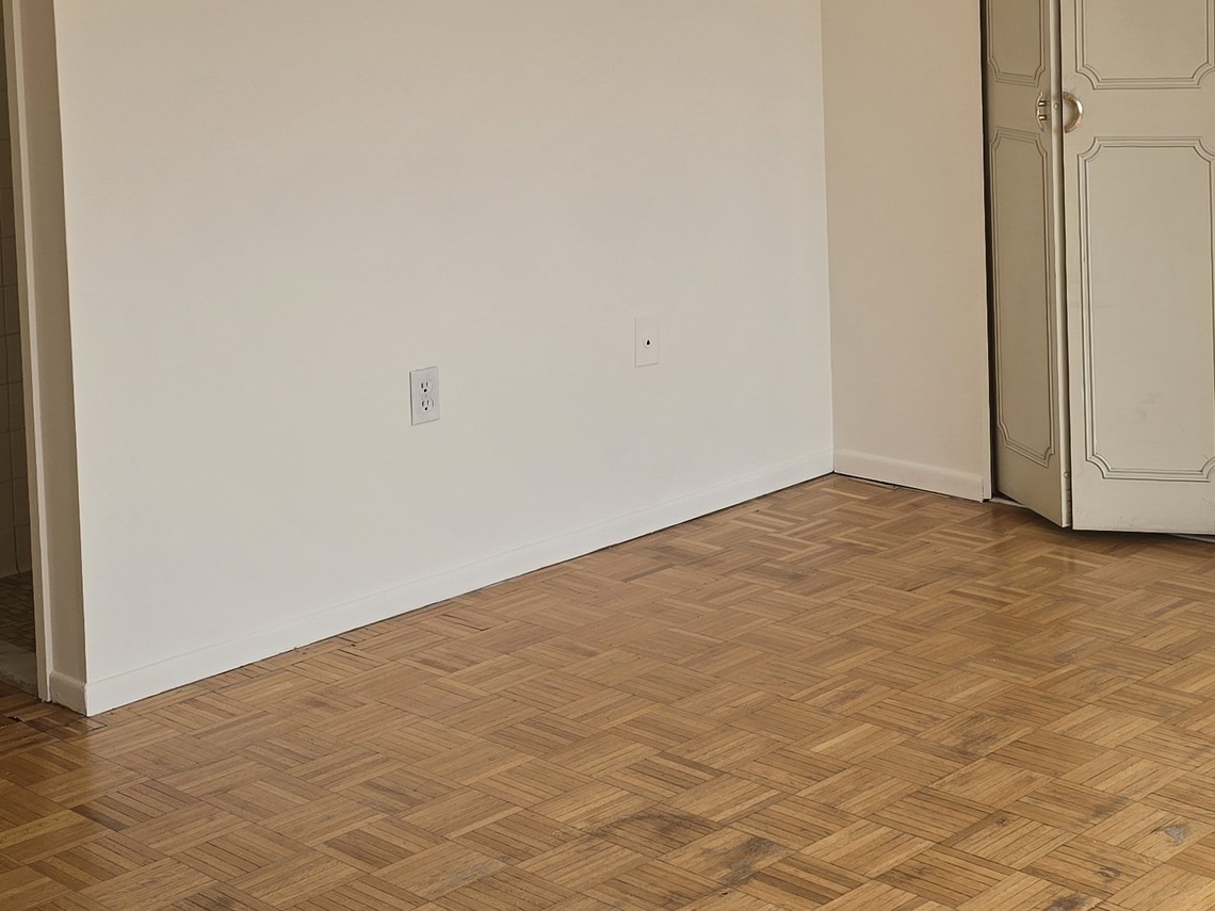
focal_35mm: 62
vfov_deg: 22.9
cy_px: 54
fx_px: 2176
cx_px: 812
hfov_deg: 31.0
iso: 20
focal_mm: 6.3
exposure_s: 1/180
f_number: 1.7
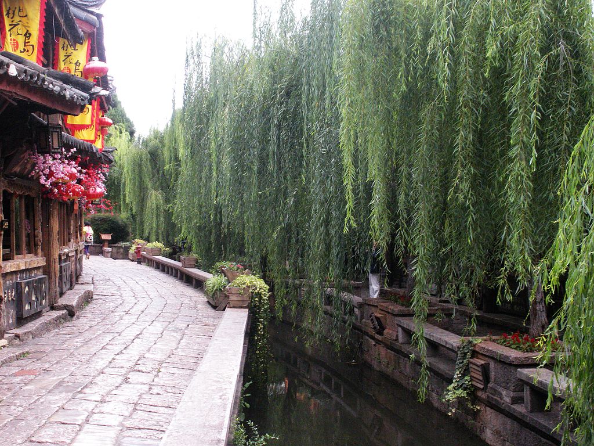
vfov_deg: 28.0
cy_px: 223
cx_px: 297
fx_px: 892
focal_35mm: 52
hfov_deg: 36.8
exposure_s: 1/60.2
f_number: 4.4
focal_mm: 9.1
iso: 379
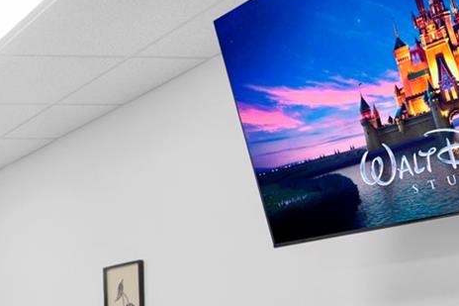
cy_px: 332
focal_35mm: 53
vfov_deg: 23.9
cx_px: -296
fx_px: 675
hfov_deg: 24.5
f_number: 8
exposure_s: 1/1.67
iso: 100
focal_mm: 8
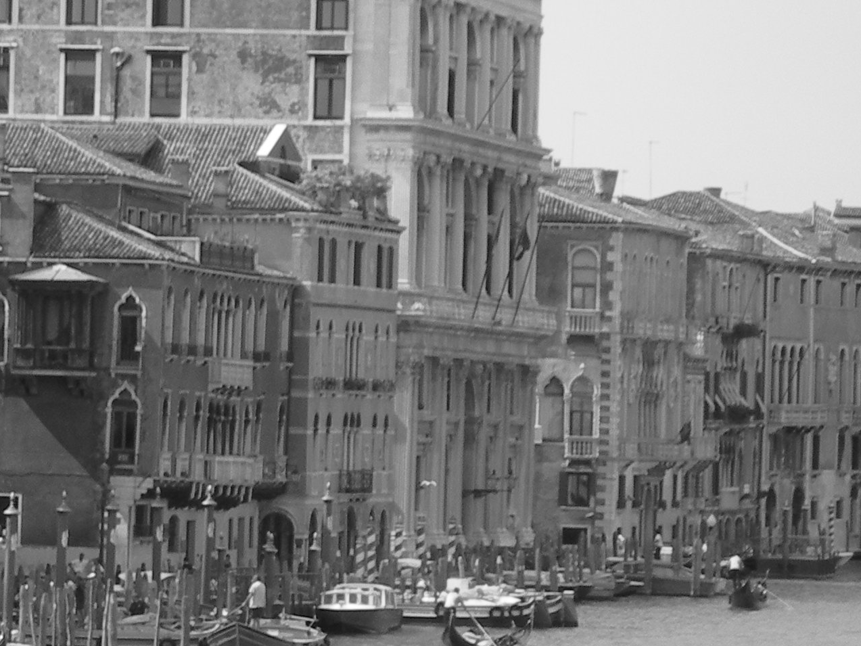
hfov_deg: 7.2
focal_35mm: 275
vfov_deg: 5.4
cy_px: 406
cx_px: -39
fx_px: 6841
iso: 50
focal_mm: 23.4
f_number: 4.9
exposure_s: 1/245
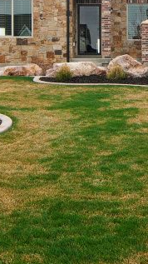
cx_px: 123
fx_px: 426
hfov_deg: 19.5
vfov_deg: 31.5
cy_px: -6
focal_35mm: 61
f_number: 8
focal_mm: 12
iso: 100
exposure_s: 1/200
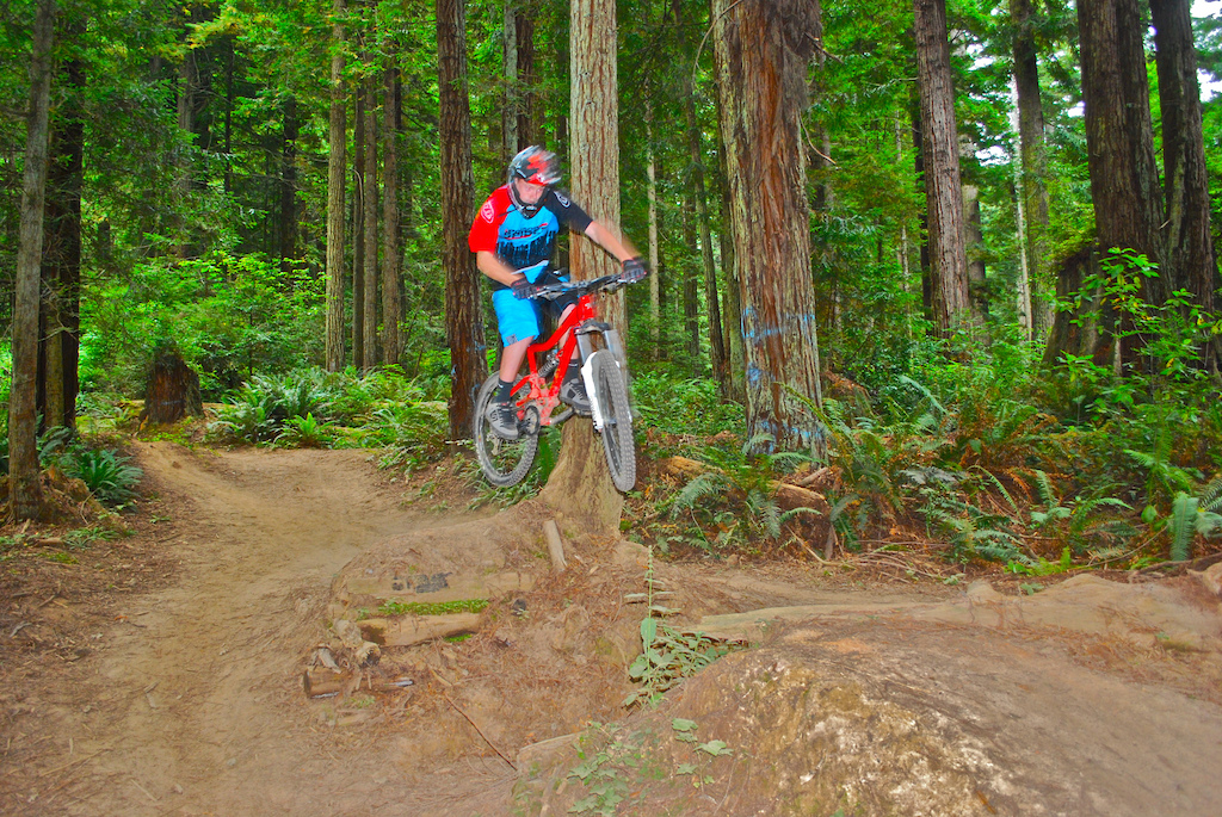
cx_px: 611
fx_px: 917
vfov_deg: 48.0
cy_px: 408
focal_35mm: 27
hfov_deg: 67.3
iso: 640
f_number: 3.5
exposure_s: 1/60
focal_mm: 18
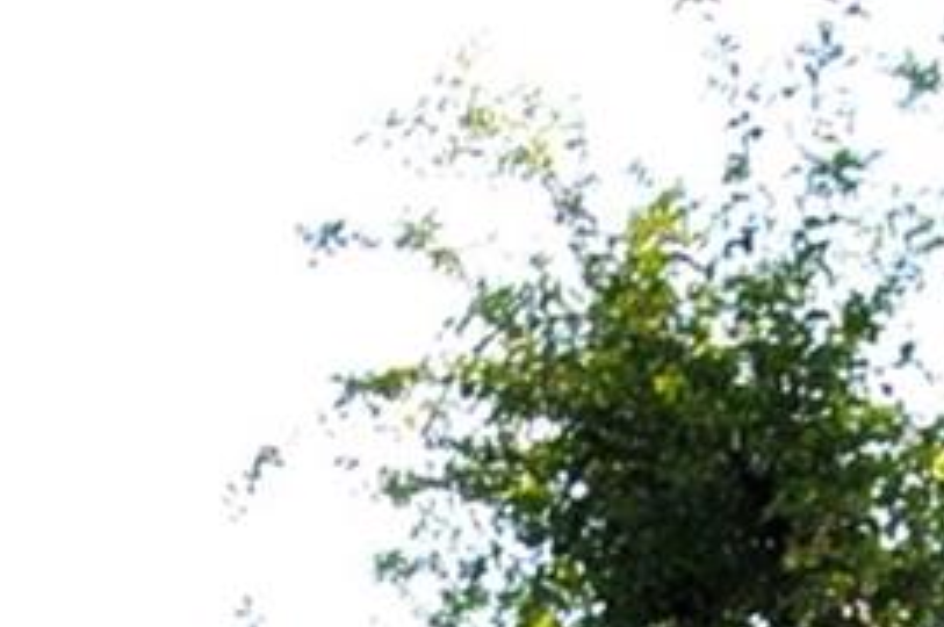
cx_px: -756
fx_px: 5343
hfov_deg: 9.6
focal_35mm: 204
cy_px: 2254
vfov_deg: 5.9
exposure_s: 1/200
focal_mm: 18
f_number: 9
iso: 200
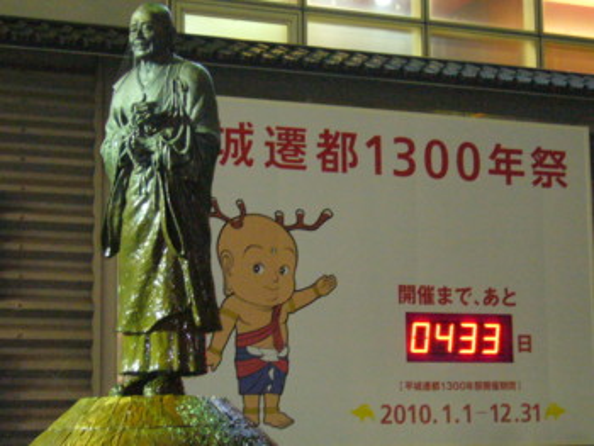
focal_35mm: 82
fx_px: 1408
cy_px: 223
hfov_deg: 23.8
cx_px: 297
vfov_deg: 18.0
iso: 400
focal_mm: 9.9
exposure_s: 1/8
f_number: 3.6
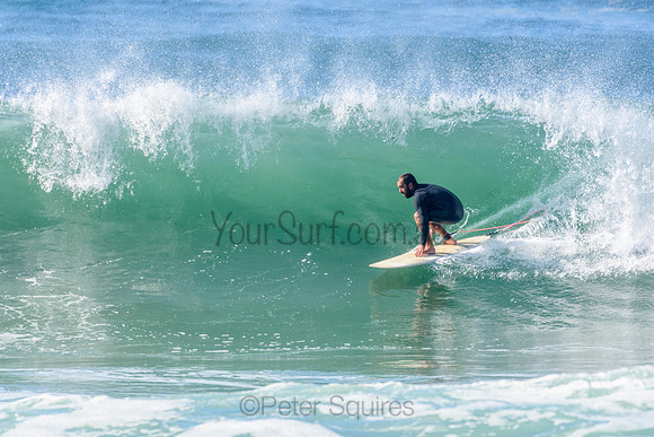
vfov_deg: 1.8
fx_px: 13628
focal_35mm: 750
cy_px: 218
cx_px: 327
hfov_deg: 2.7
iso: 450
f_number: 5.6
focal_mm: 500
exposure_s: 1/2000
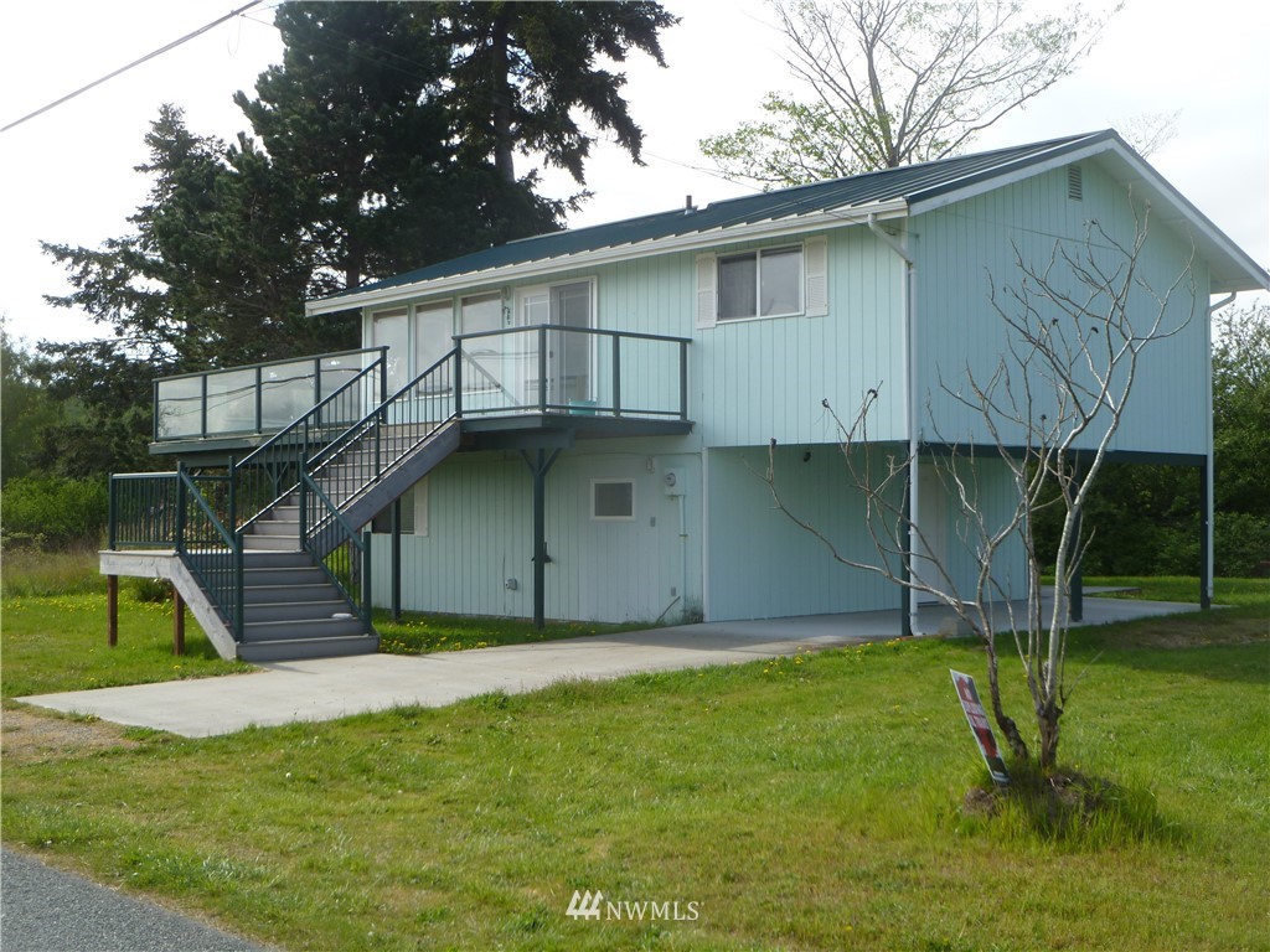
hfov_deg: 42.9
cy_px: 476
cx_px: 635
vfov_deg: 32.9
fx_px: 1614
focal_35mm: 44
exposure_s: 1/400
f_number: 3.8
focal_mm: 7.9
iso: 80
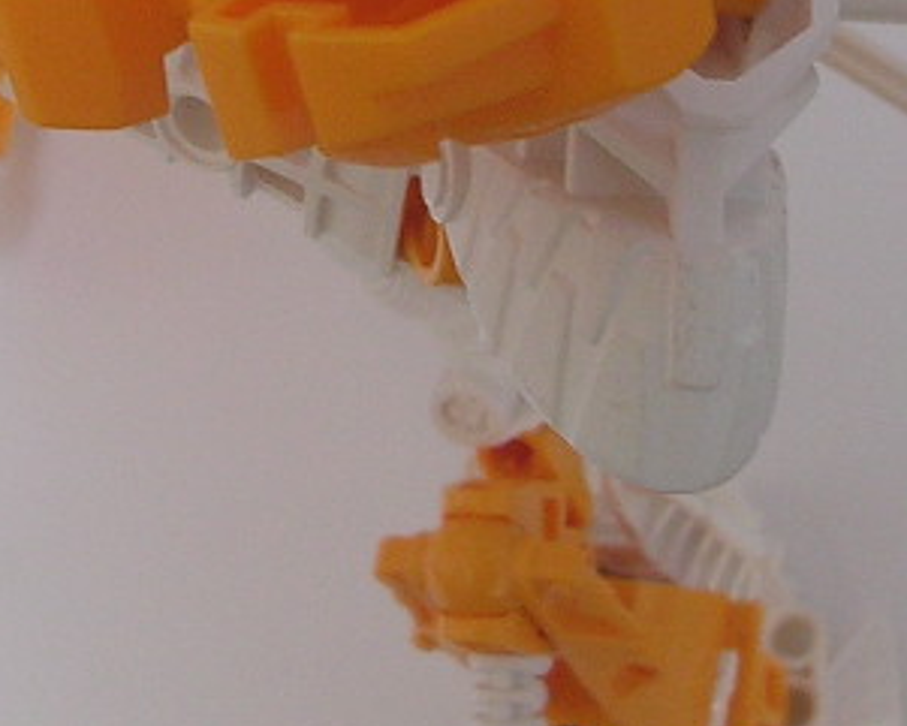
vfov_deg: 12.0
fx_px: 3383
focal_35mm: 126
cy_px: -99
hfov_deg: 15.1
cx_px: 90
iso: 100
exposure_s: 1/27.7
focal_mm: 5.8
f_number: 2.8
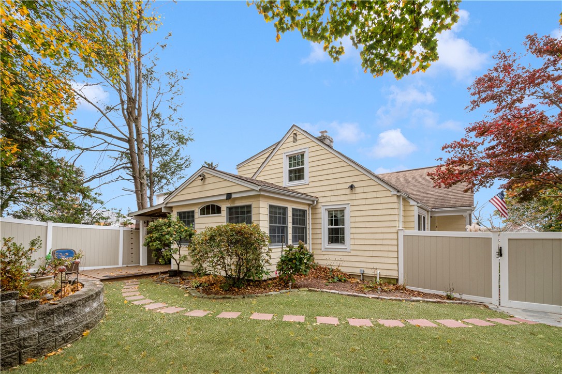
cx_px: 281
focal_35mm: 15
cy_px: 187
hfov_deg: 100.4
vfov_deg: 77.3
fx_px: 234
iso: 400
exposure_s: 1/30
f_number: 14
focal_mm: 10
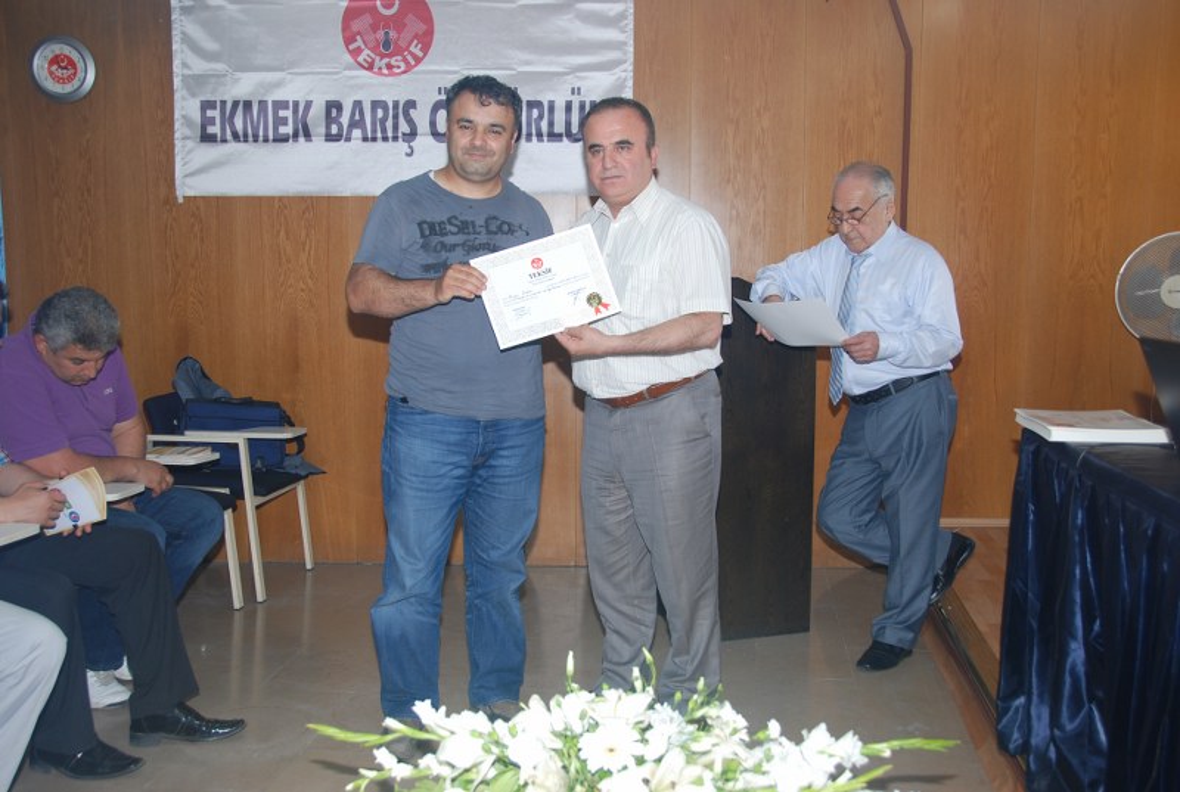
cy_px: 396
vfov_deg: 37.0
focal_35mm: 36
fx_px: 1182
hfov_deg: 53.0
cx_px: 590
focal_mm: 24
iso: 200
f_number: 4
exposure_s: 1/60
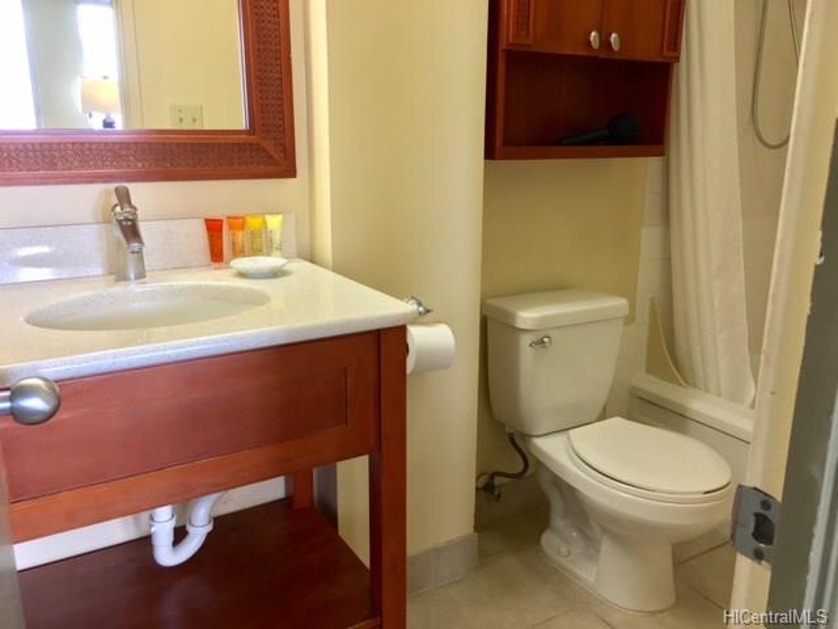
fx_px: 702
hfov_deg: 61.7
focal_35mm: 29
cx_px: 419
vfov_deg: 48.2
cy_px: 314
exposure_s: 1/30
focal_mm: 4.15
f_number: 2.2
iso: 32
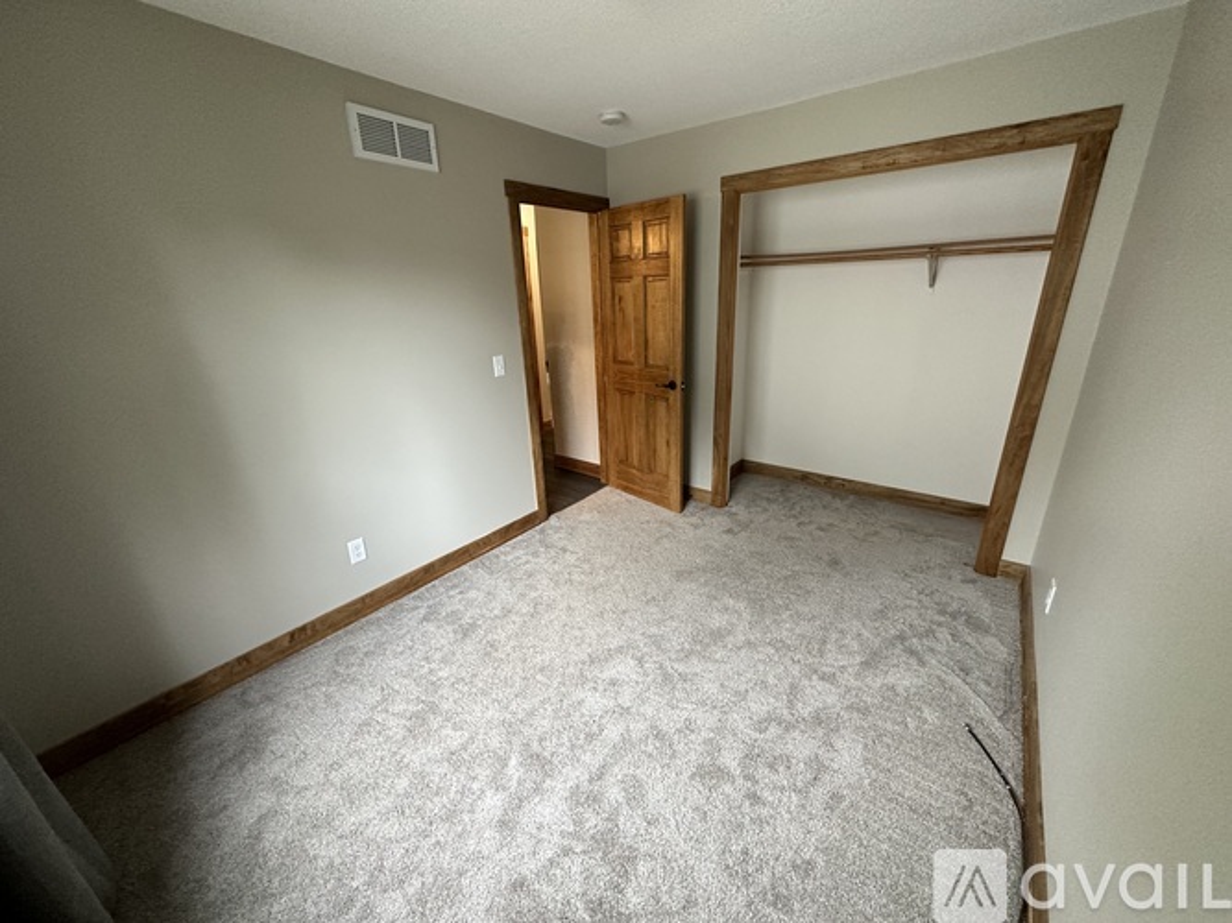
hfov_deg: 102.1
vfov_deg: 85.7
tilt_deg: -20.2
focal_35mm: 14
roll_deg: +1.8
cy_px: 462
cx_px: 616
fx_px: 498
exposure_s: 1/60
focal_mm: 2.22
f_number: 2.2
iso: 320
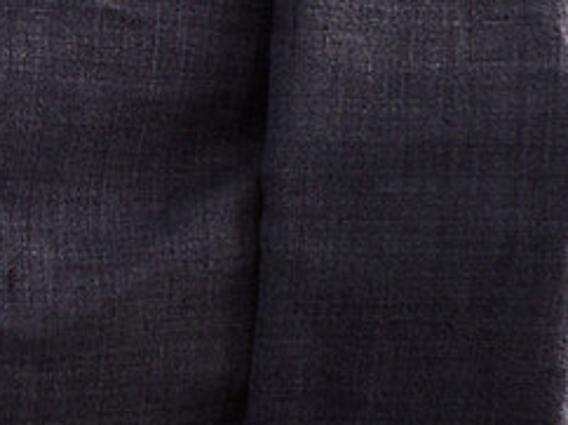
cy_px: -420
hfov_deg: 2.6
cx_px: 495
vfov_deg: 1.9
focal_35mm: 764
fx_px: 12524
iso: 500
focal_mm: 120
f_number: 5.6
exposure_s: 1/500
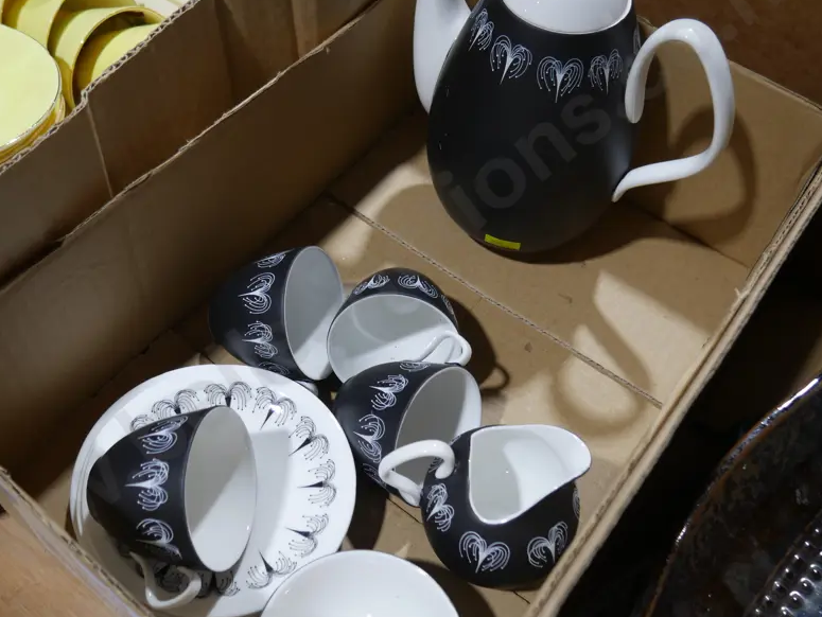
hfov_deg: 50.1
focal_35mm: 37
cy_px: 277
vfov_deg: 38.7
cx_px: 373
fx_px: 879
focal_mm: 14
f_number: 3.5
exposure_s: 1/100
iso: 200
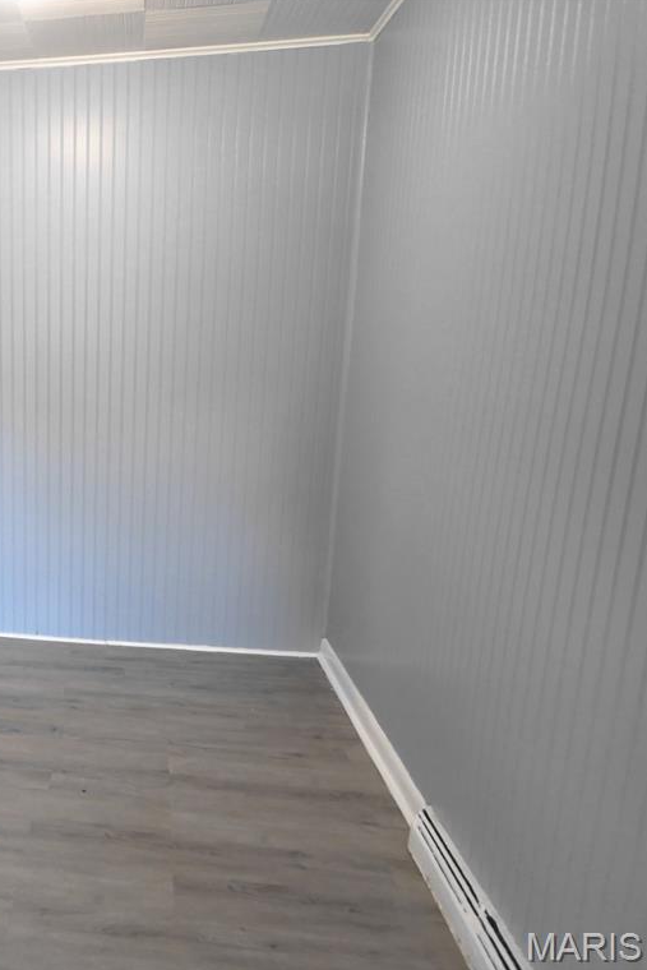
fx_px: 754
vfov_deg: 65.5
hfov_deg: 40.7
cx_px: 2
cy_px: 484
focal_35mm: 28
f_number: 4.2
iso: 640
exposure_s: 1/60
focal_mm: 10
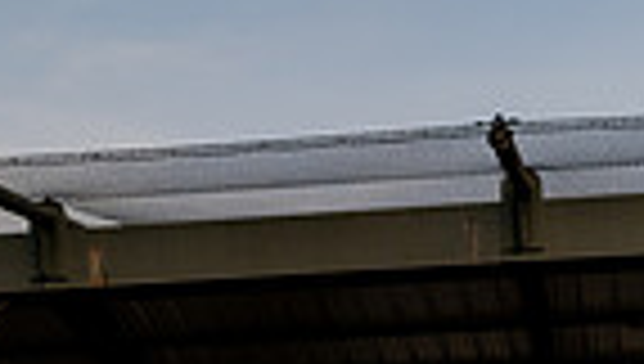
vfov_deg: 9.4
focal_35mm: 115
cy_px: 881
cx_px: 468
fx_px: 1967
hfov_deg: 18.5
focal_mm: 35
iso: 500
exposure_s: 1/250
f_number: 6.3
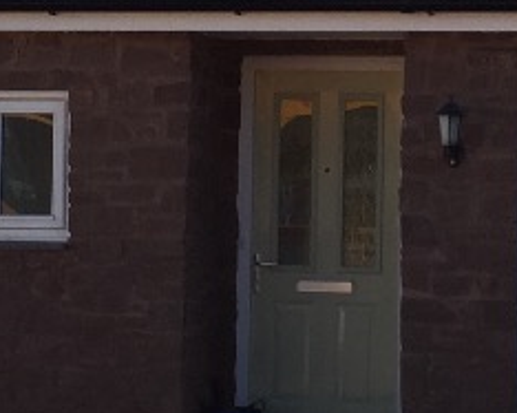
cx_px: 327
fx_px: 2218
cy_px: 22
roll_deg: -1.3
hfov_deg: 13.3
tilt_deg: +6.1
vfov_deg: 10.6
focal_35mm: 145
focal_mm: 4.15
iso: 32
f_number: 2.2
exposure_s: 1/1236
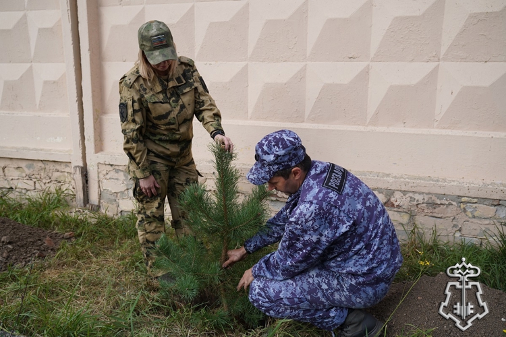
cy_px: 168
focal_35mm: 32
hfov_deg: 58.7
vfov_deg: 41.1
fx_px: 450
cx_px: 253
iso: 100
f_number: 4.5
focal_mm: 32
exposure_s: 1/200
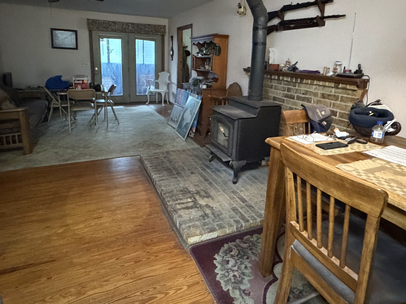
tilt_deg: -12.2
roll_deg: -2.6
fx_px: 270
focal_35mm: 23
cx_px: 207
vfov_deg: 58.1
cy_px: 112
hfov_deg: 73.9
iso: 1250
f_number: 2.2
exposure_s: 1/40
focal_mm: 2.22
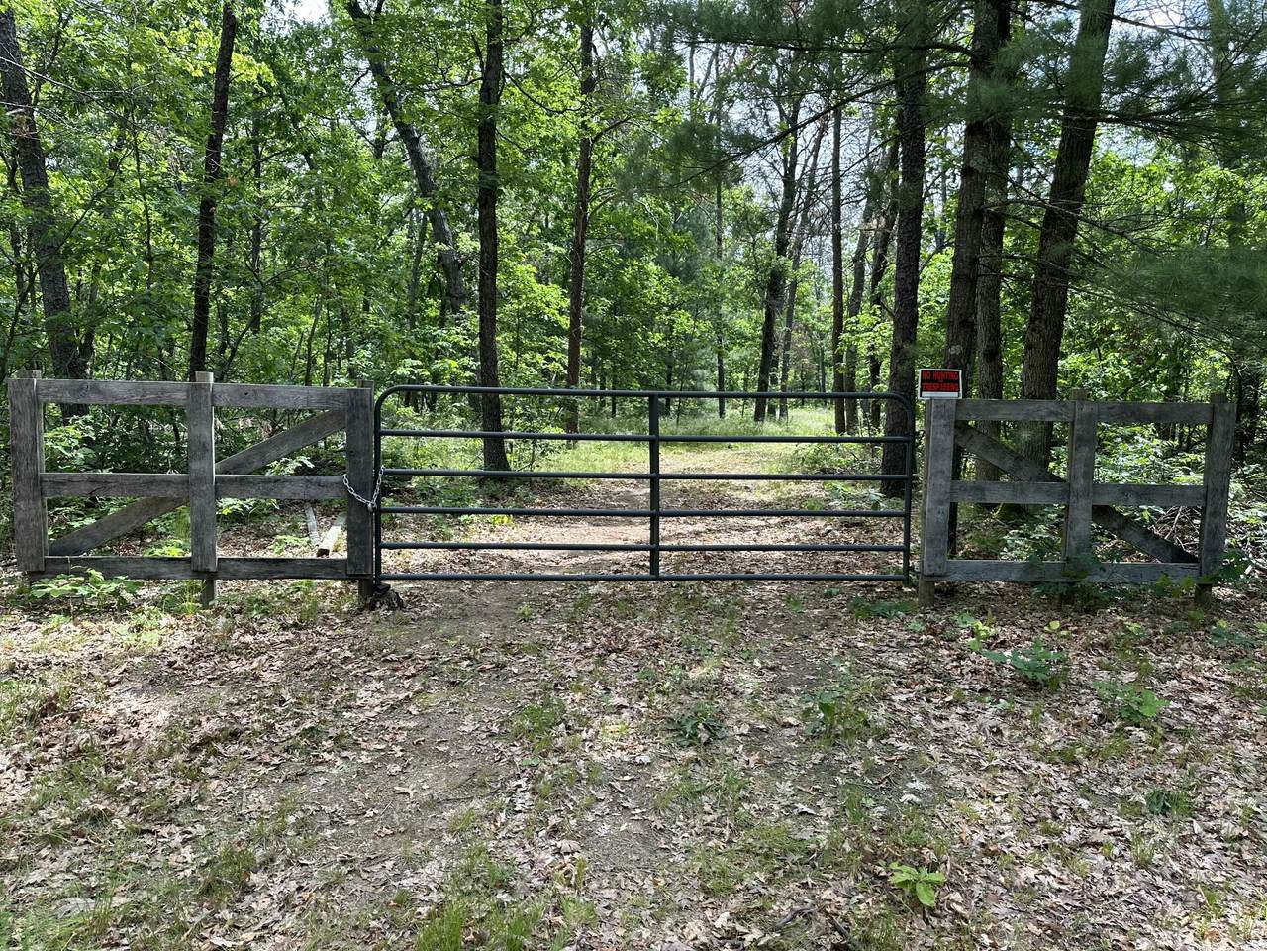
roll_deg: -2.0
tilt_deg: -4.5
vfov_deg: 56.8
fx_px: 878
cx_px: 634
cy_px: 476
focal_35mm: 24
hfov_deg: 71.6
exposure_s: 1/646
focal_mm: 6.86
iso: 80
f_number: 1.78
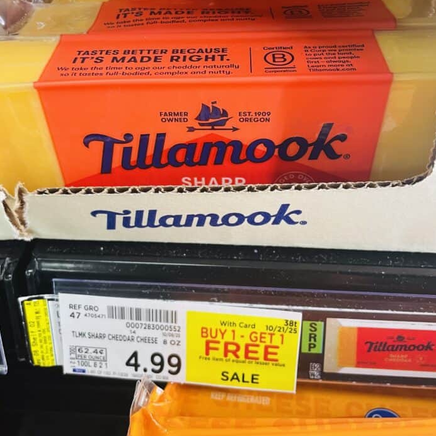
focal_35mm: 34
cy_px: 168
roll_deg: +5.0
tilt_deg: -39.0
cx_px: 211
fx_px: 484
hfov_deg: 48.4
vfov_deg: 48.1
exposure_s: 1/44
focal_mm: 4.2
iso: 160
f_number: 1.6
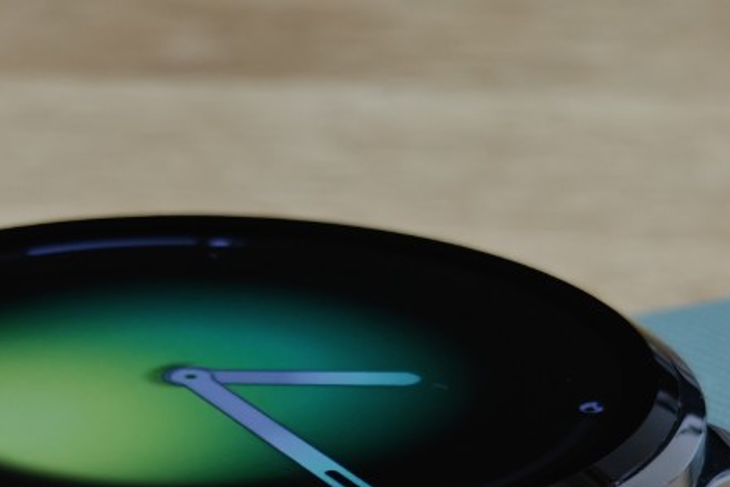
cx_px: 153
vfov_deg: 5.7
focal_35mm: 238
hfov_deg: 8.6
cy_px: 706
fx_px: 4829
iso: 1000
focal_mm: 13.3
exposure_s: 1/50
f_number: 2.6
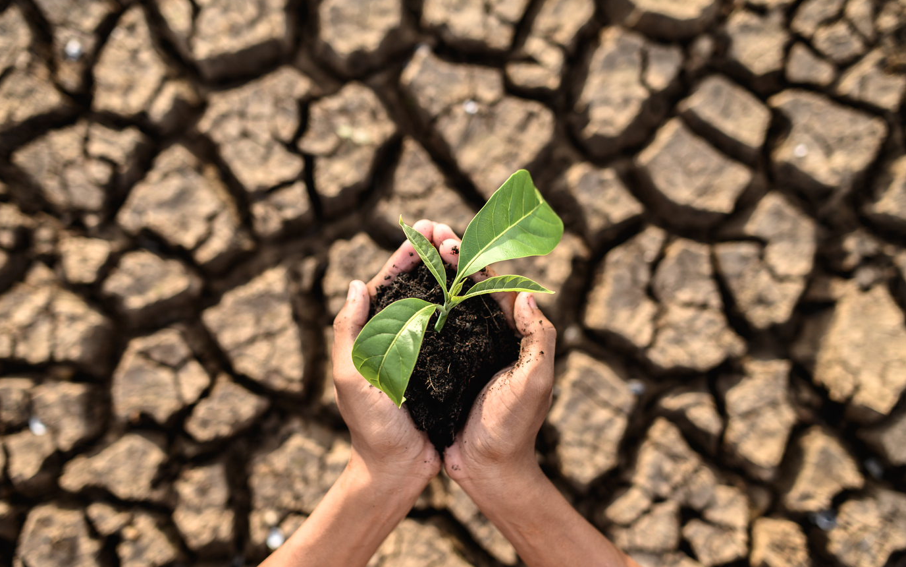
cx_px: 446
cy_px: 290
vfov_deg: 43.1
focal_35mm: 29
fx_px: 716
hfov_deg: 64.6
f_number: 2.8
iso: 100
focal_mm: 28
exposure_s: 1/400
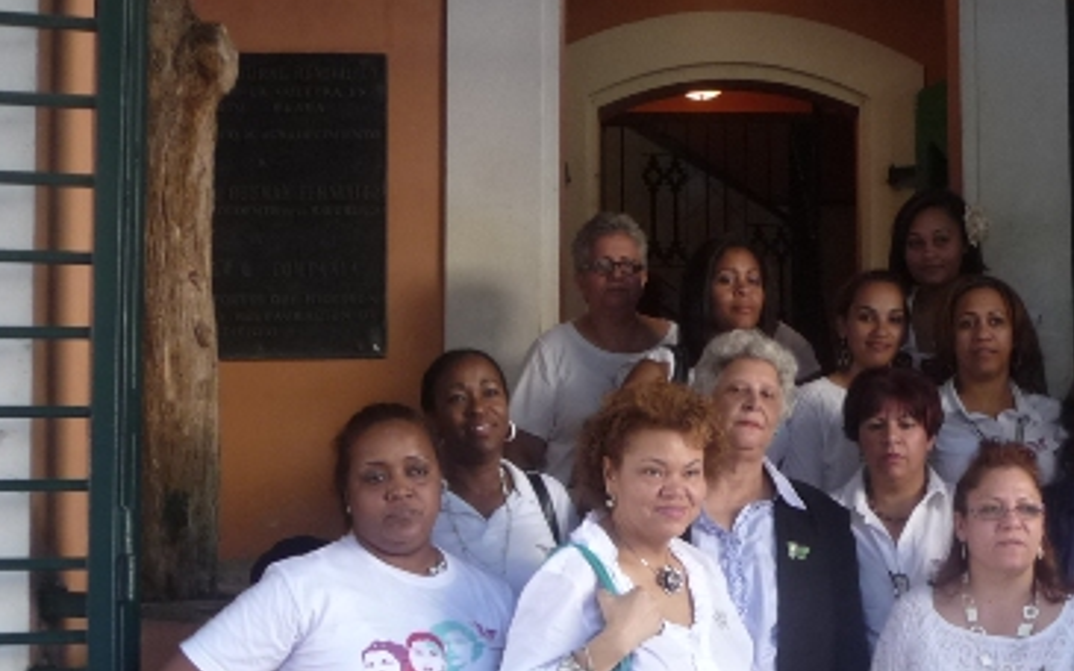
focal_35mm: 52
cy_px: 459
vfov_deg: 24.7
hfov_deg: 38.0
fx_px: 1522
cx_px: 789
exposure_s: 1/30
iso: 160
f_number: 3.3
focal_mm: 4.7
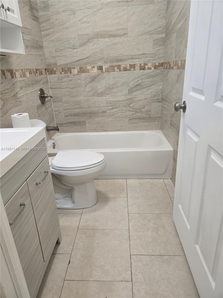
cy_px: 149
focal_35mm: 23
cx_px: 112
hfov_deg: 58.9
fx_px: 198
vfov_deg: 73.9
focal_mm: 5.4
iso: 125
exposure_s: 1/120
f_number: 1.8
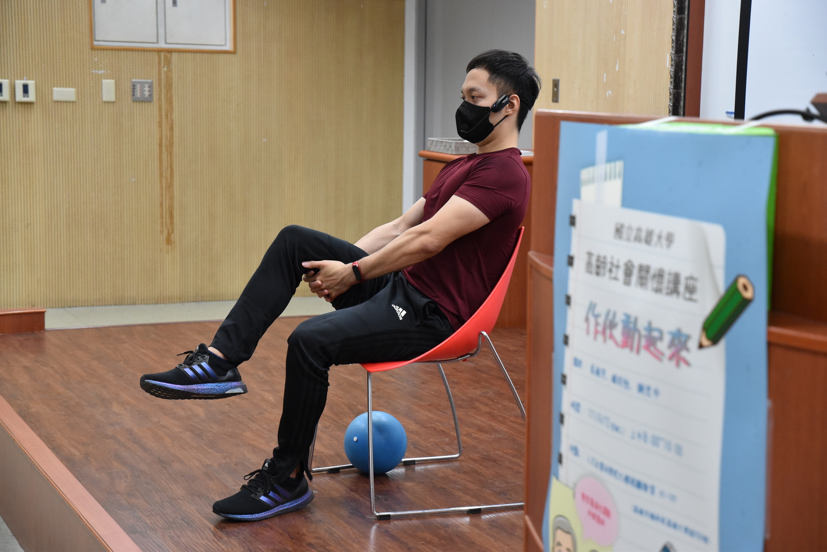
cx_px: 414
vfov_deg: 18.9
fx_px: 1654
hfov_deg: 28.1
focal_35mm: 72
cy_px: 276
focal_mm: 48
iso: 2000
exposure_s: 1/250
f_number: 4
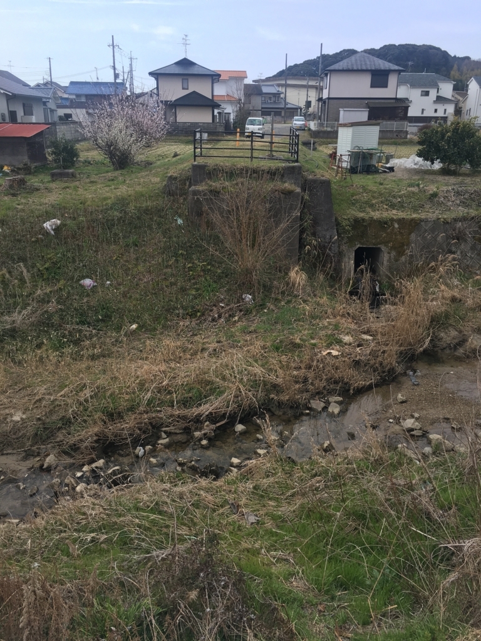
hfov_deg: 48.2
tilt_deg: -20.3
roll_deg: -1.3
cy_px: 320
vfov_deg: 61.7
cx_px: 240
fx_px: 537
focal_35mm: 29
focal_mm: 4.15
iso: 25
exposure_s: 1/725
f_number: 2.2
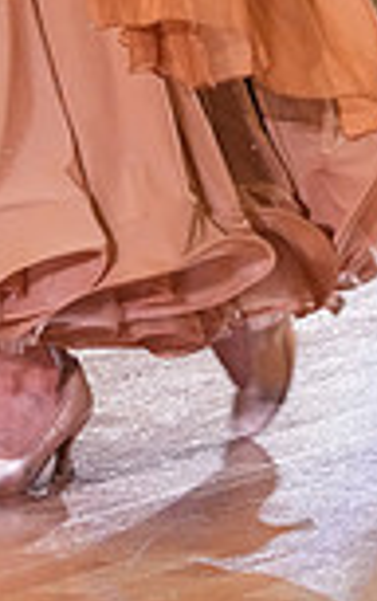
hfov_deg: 2.0
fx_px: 10705
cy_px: -318
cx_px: -2
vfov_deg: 3.2
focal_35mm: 653
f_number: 6.3
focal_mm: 169
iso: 4000
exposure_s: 1/200
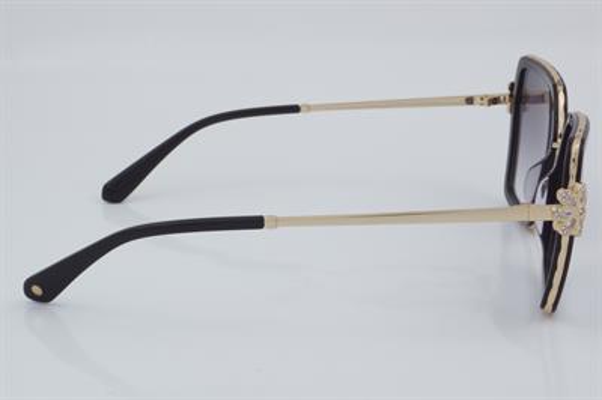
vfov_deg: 18.2
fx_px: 1253
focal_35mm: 75
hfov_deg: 27.0
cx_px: 301
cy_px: 200
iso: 100
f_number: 32
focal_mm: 50
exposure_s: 1/4
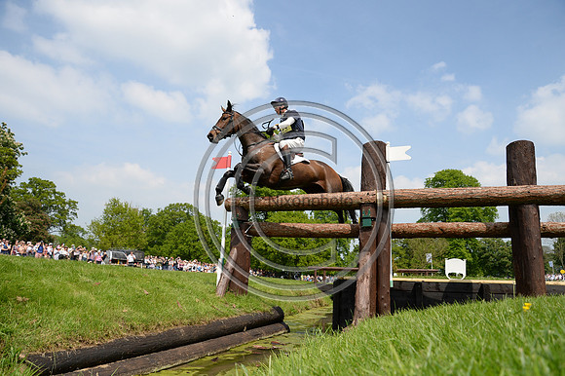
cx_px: 282
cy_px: 188
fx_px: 376
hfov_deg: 73.8
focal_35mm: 24
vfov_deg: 53.1
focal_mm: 24
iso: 560
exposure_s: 1/3200
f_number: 5.6
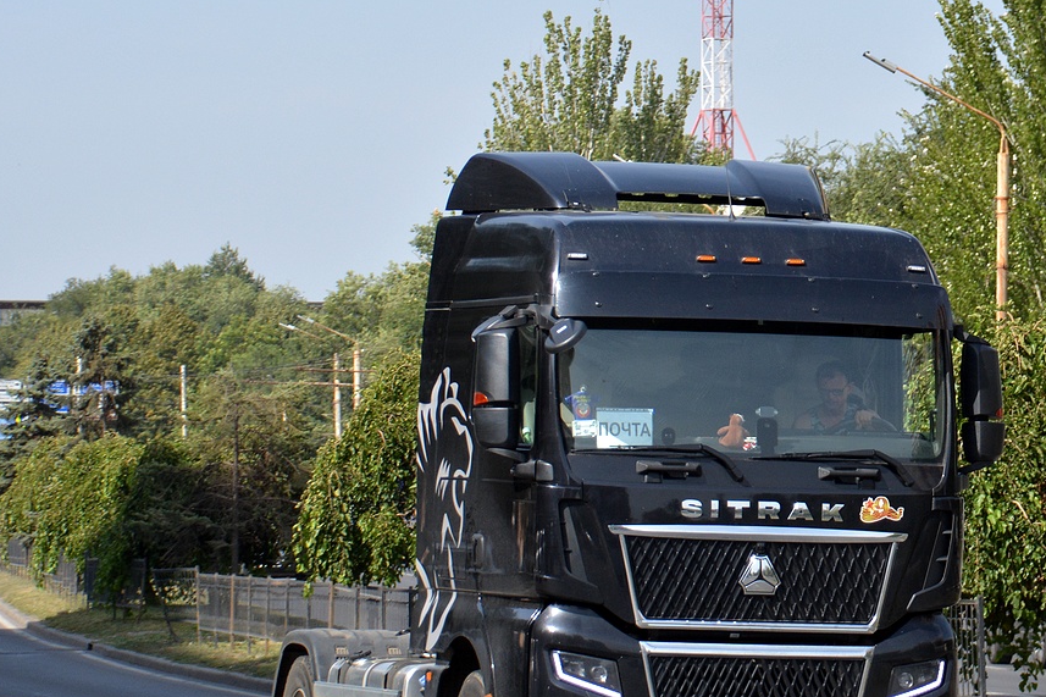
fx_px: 5490
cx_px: 677
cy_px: 419
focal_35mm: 189
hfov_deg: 10.9
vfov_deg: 7.3
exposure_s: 1/1600
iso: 400
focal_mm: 90
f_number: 5.6
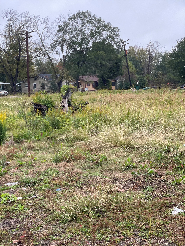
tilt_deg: -3.4
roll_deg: +0.9
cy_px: 123
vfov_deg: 36.8
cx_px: 92
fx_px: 371
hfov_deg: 28.0
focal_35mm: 52
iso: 50
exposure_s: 1/122
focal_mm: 6
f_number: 2
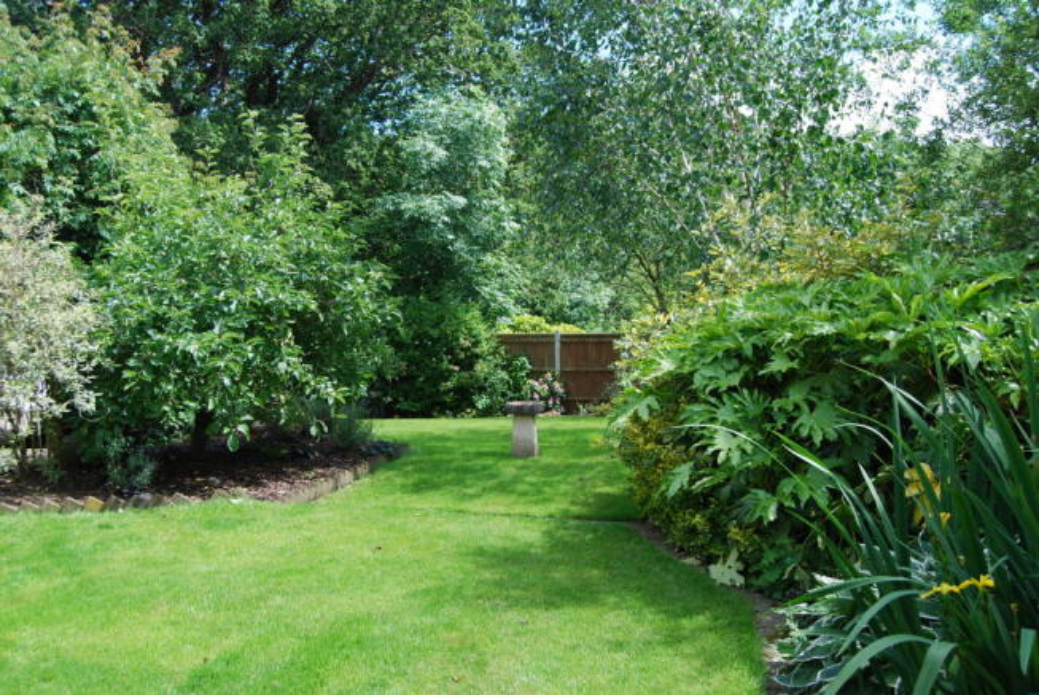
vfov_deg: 40.1
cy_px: 348
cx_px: 520
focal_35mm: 33
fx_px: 953
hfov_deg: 57.2
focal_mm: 22
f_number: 5.6
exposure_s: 1/125
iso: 100
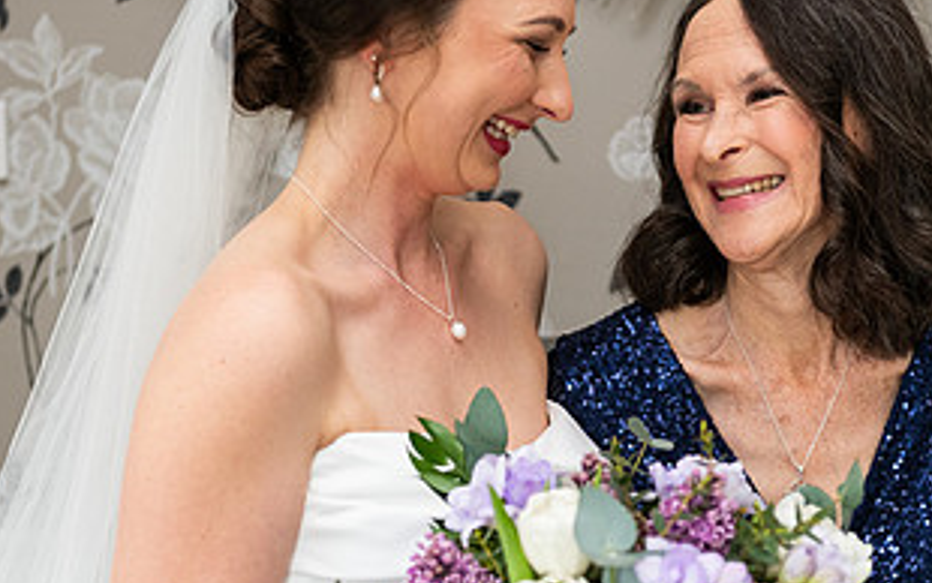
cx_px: 568
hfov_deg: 19.8
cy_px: 365
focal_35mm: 105
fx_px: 2668
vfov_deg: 12.5
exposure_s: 1/160
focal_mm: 55
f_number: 3.5
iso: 800
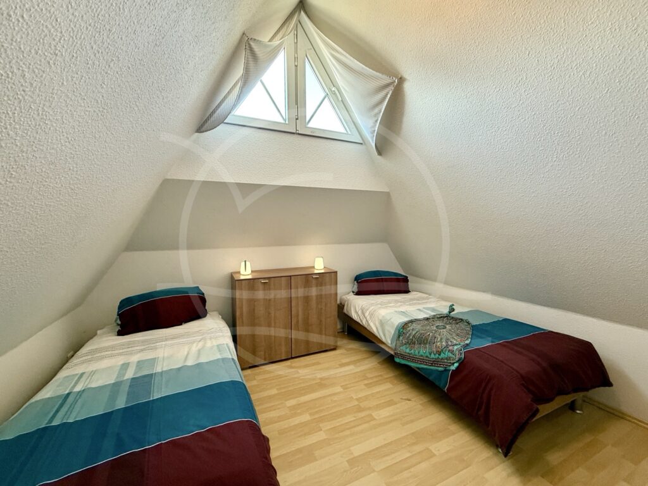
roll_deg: +1.7
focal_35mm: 14
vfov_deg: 85.7
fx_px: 262
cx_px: 324
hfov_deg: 102.1
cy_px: 243
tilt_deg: -3.4
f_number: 2.2
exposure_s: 1/50
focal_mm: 2.22
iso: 320
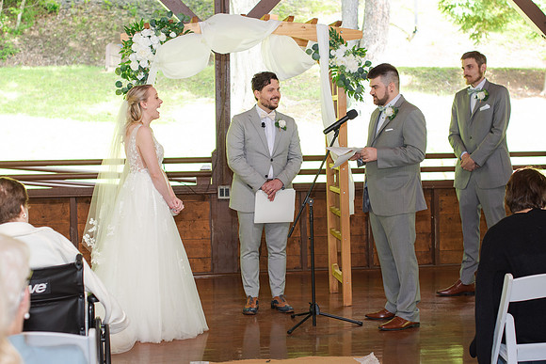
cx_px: 285
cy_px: 172
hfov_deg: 28.8
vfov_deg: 19.5
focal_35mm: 70
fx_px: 1062
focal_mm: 50
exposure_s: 1/200
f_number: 3.5
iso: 320
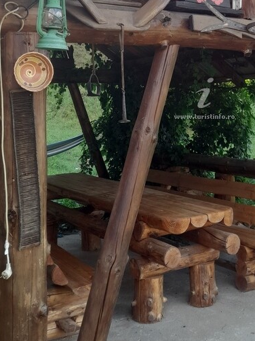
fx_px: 501
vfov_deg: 36.6
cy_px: 85
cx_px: 192
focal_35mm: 51
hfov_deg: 28.1
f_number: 2
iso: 25
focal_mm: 4.6
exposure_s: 1/100
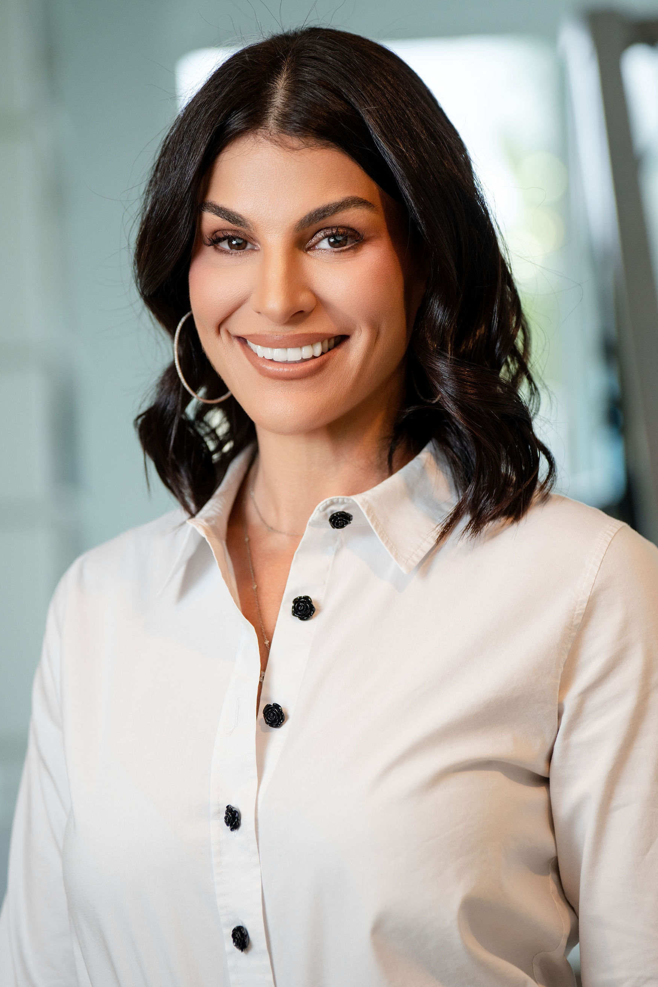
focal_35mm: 126
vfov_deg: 16.3
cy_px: 465
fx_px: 3455
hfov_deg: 10.9
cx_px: 347
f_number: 2.8
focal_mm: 107
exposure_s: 1/125
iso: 400
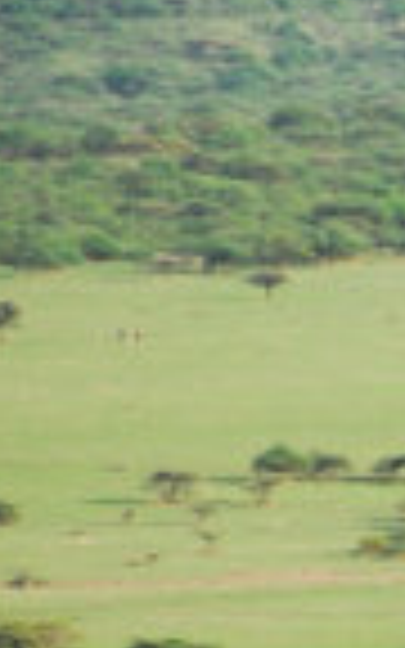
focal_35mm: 1300
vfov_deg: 1.6
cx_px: 1174
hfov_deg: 1.0
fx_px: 22958
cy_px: 639
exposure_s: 1/160
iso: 100
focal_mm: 200
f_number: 6.3
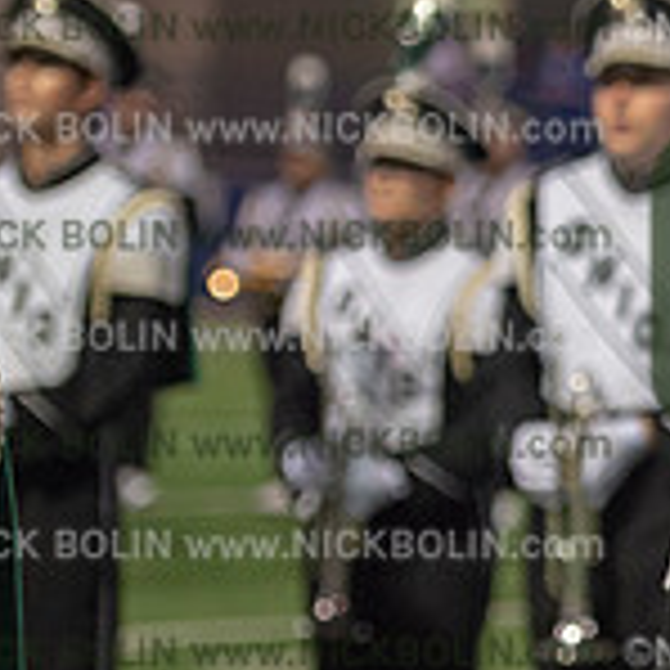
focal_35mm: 325
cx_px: 967
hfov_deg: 5.3
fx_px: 7117
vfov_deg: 5.4
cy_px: 337
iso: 4000
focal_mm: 98
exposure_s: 1/500
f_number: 2.8
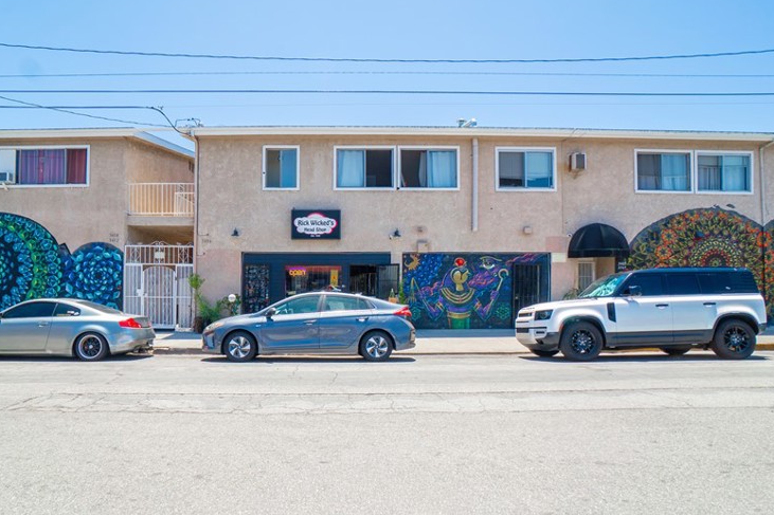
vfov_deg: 59.3
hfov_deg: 81.0
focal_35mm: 21
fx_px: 451
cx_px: 346
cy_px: 283
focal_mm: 10
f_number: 7.1
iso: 100
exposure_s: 1/250
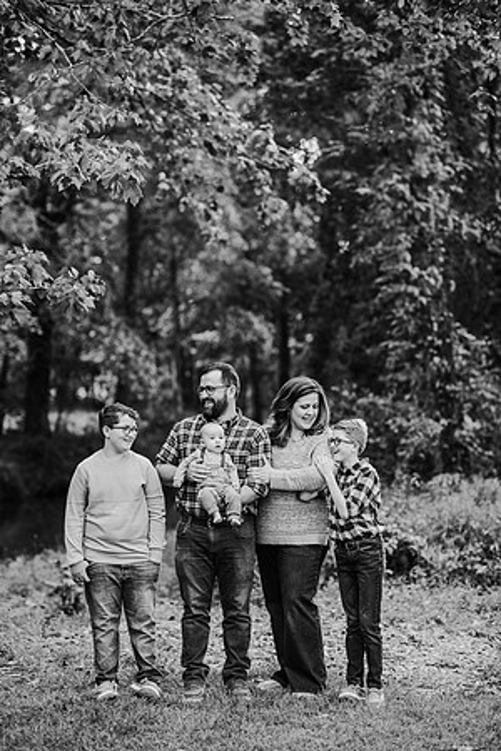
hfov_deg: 16.1
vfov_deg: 23.9
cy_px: 376
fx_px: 1774
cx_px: 250
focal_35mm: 85
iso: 125
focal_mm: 85
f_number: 2.2
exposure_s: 1/200
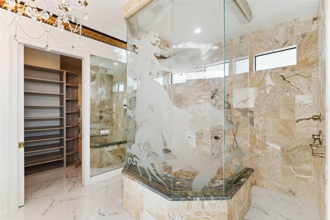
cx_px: 165
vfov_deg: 73.7
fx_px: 147
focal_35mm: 16
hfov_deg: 96.7
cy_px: 110
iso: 200
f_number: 9
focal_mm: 16
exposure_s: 1/25
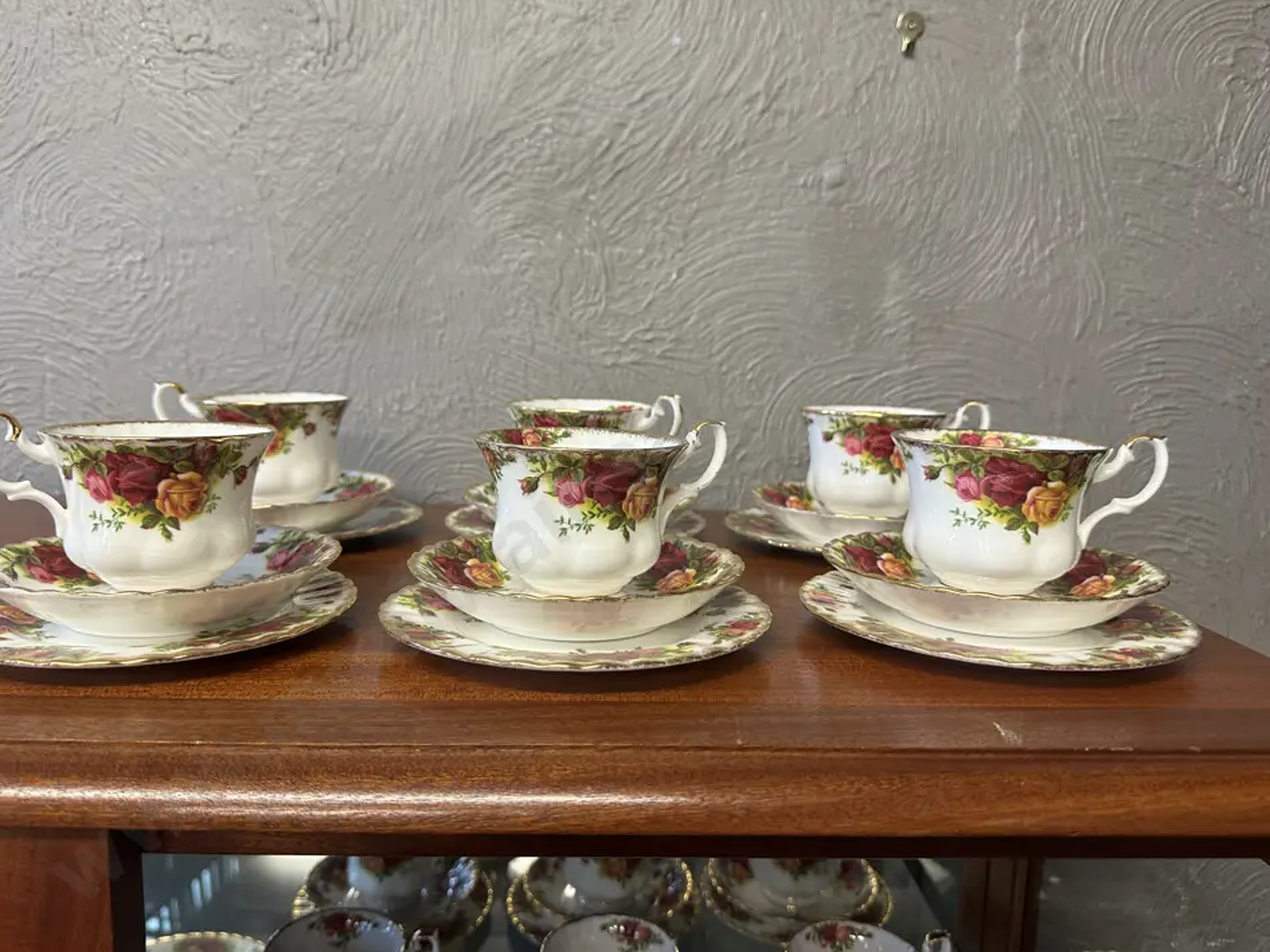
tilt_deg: -8.7
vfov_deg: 53.1
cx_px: 611
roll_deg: -1.2
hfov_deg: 67.3
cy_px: 477
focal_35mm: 26
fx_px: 954
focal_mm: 6.86
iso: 125
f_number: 1.78
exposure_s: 1/100
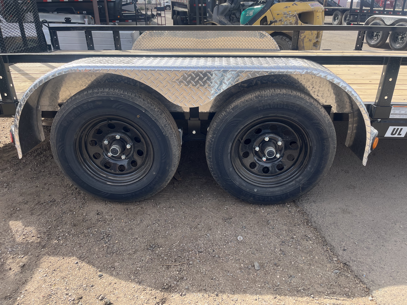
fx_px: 306
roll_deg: +0.4
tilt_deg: -26.3
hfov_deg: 67.3
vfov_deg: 53.1
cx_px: 204
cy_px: 152
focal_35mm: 26
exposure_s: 1/1075
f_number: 1.6
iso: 50
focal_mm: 5.1
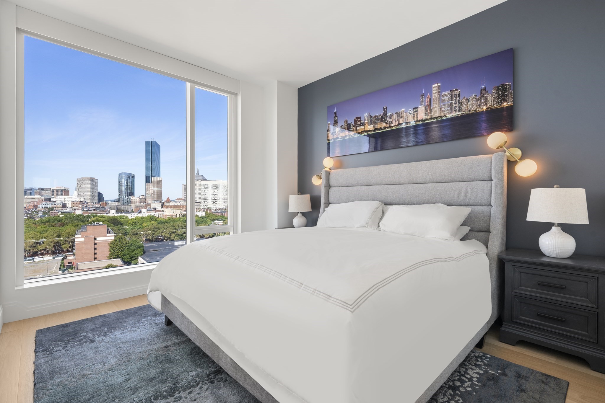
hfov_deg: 96.7
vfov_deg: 73.7
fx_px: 269
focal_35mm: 16
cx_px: 302
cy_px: 202
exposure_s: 1/20
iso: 500
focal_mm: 16
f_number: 9
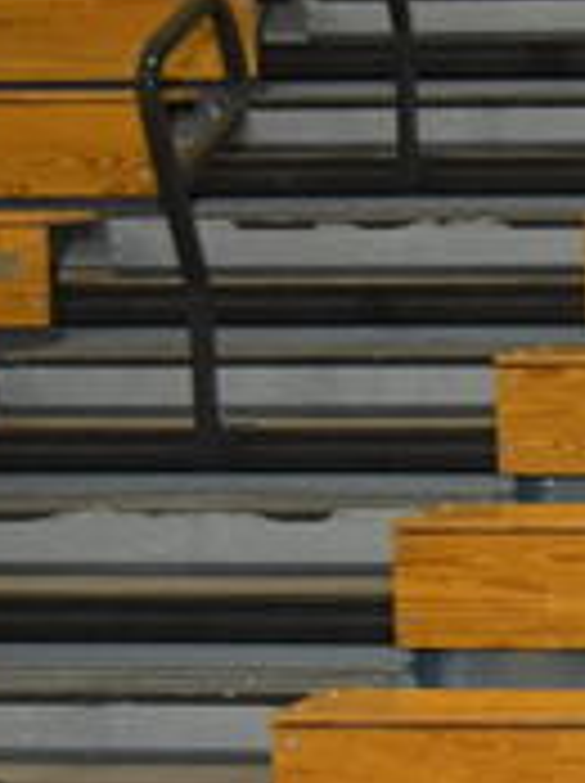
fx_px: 3456
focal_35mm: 153
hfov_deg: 8.0
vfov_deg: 12.9
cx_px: 1886
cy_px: 326
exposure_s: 1/125
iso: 2000
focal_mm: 18
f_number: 7.1
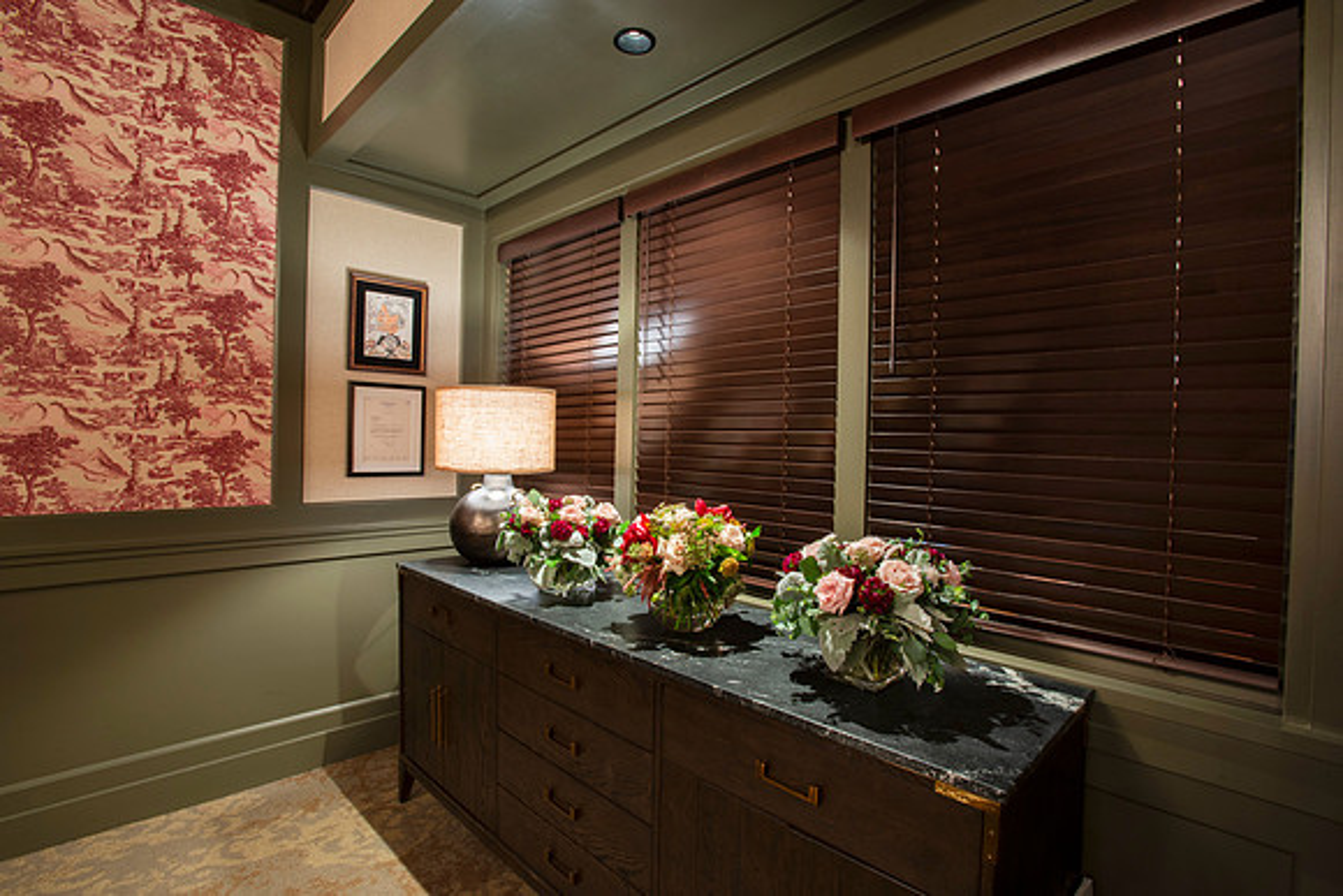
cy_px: 448
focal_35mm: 17
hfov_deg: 93.3
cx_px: 672
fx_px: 634
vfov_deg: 70.5
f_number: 22
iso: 200
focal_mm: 17
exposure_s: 10
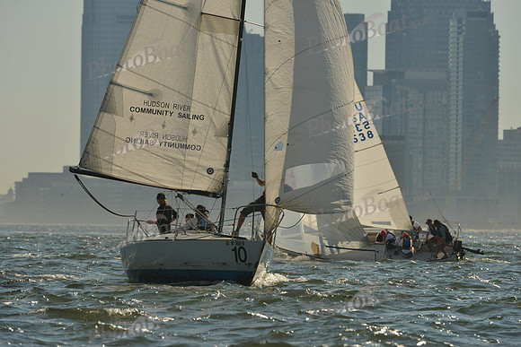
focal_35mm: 400
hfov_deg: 5.2
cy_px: 174
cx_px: 260
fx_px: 5790
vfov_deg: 3.4
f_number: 10
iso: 320
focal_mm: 400
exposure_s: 1/1250
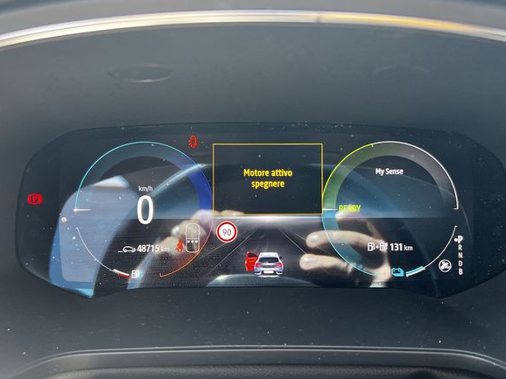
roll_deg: -0.1
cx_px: 270
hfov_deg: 51.3
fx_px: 526
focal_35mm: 36
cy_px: 214
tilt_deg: -25.4
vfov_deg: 39.6
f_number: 1.5
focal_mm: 5.7
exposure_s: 1/121
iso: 125
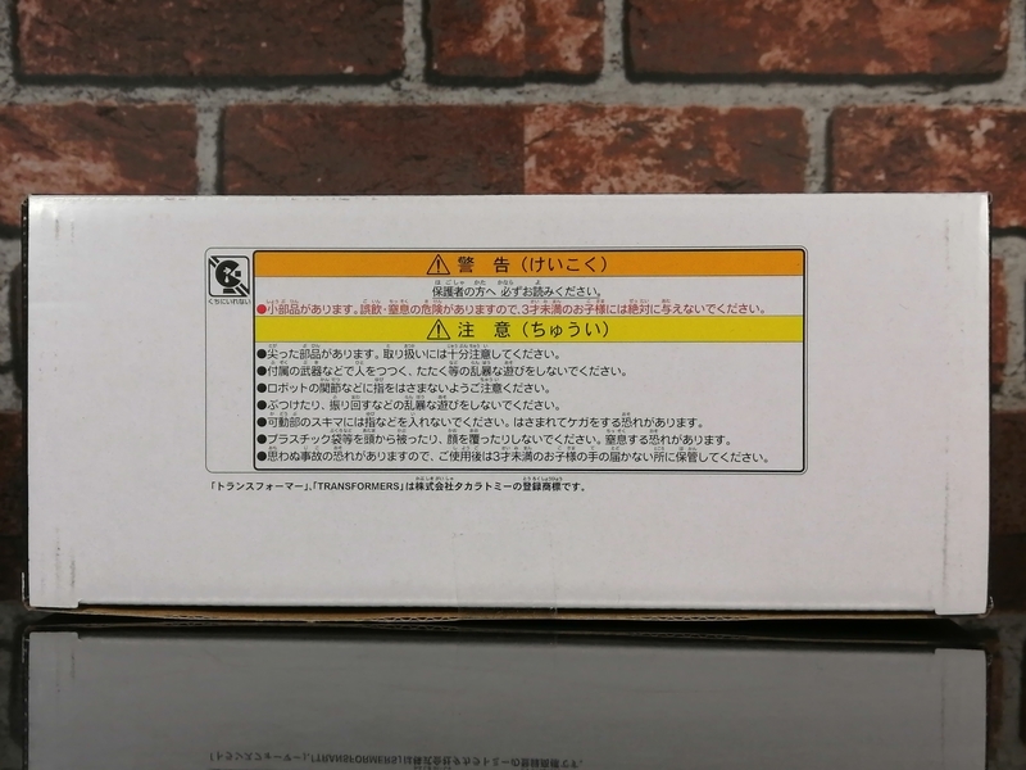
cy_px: 385
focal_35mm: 50
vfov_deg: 29.1
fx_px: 1482
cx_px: 513
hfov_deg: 38.2
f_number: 1.8
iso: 80
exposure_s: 1/100
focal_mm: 3.62
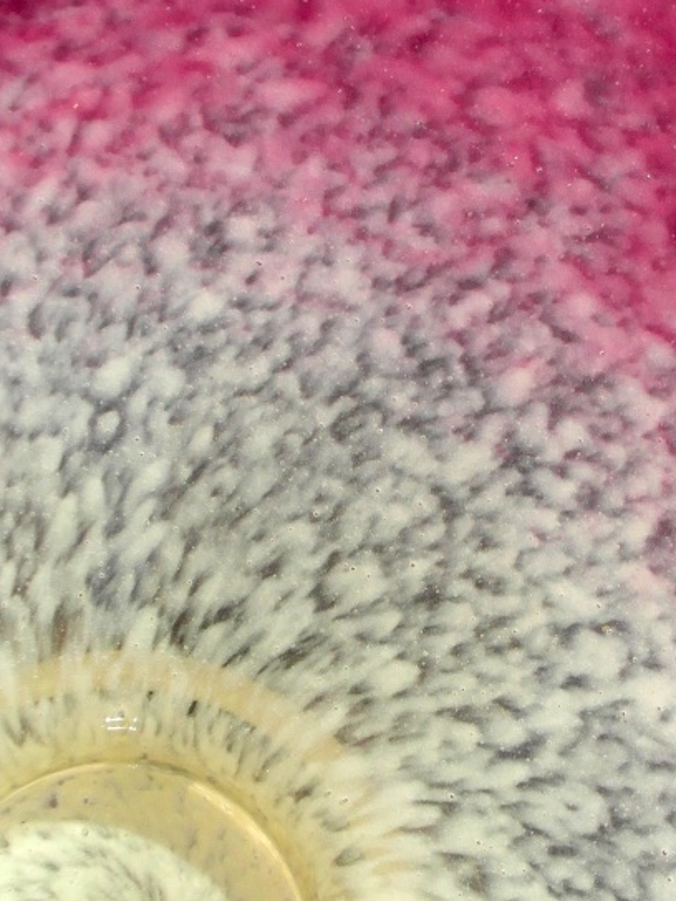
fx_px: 3046
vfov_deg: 16.8
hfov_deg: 12.7
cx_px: 393
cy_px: 439
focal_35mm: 117
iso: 80
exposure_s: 1/250
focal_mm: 8.7
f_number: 6
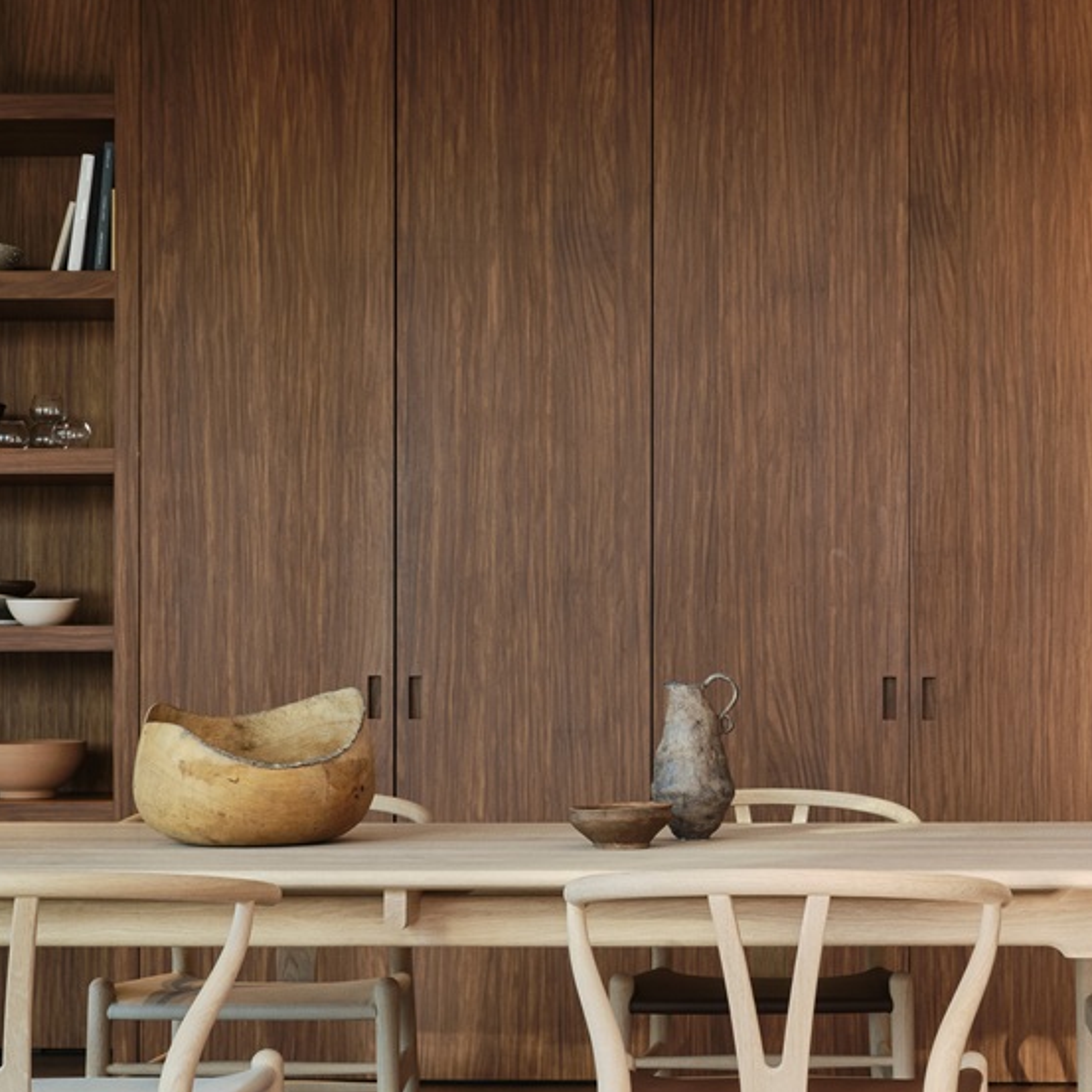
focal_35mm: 66
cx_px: 906
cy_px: 651
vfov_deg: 26.1
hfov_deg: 25.6
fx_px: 2356
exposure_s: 1/6
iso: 640
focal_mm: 39.6
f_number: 13
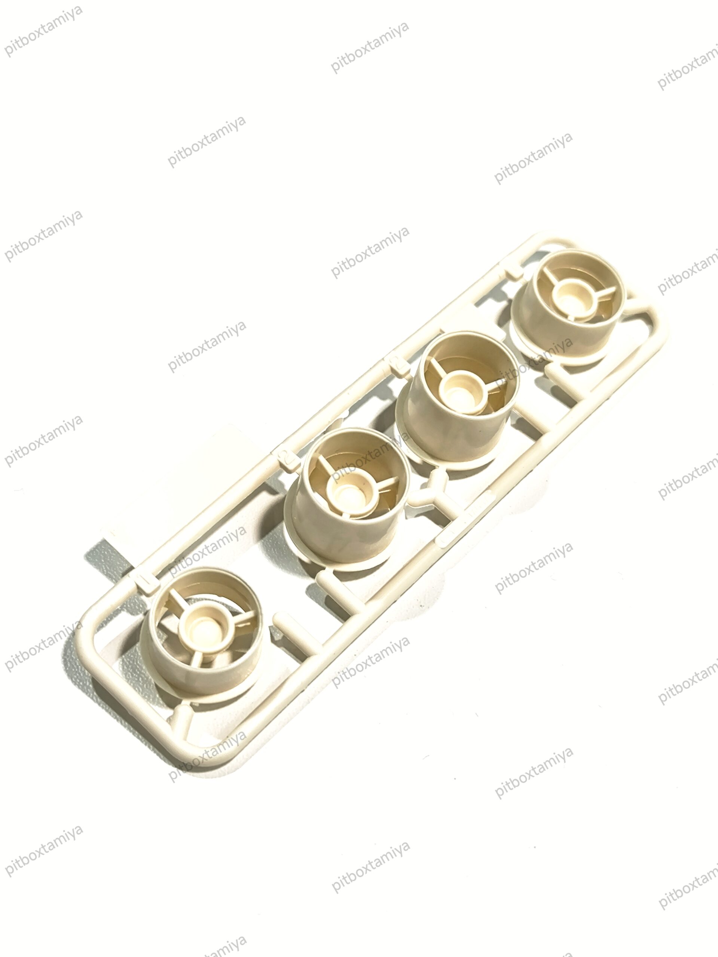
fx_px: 1383
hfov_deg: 29.1
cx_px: 359
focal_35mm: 50
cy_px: 478
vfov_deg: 38.2
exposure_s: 1/101
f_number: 1.9
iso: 400
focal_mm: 6.92
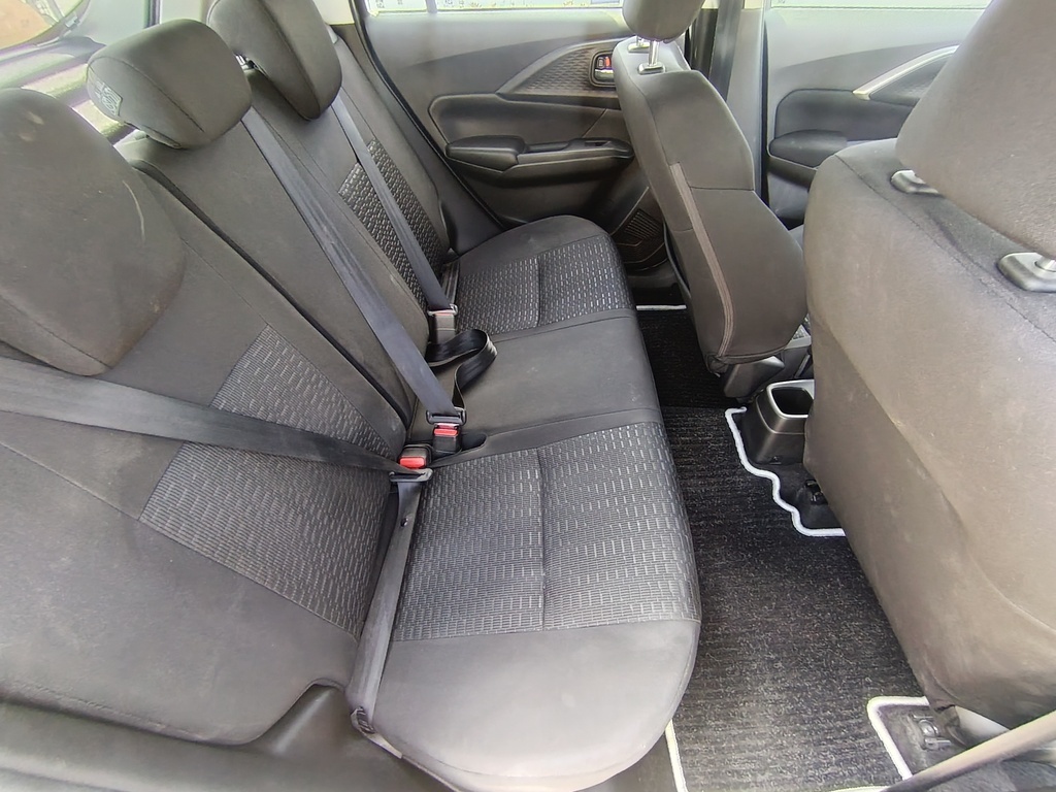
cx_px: 528
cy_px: 396
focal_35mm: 17
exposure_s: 1/50
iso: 413
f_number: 2.2
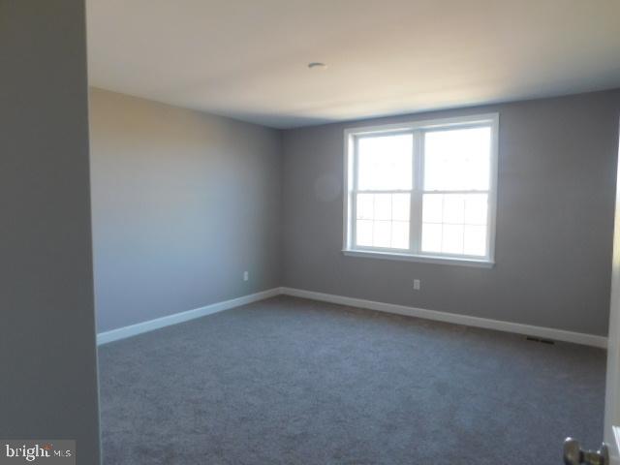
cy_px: 232
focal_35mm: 23
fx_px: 412
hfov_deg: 73.9
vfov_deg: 58.9
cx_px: 310
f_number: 3
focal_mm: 4
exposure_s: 1/40
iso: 125
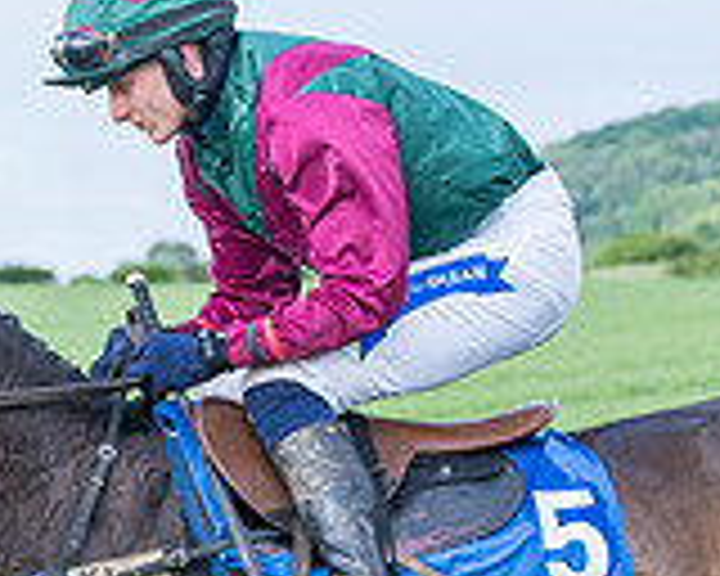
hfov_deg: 5.4
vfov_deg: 4.3
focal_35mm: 361
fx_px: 7693
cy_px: 571
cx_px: 647
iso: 400
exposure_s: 1/2500
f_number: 4
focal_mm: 70
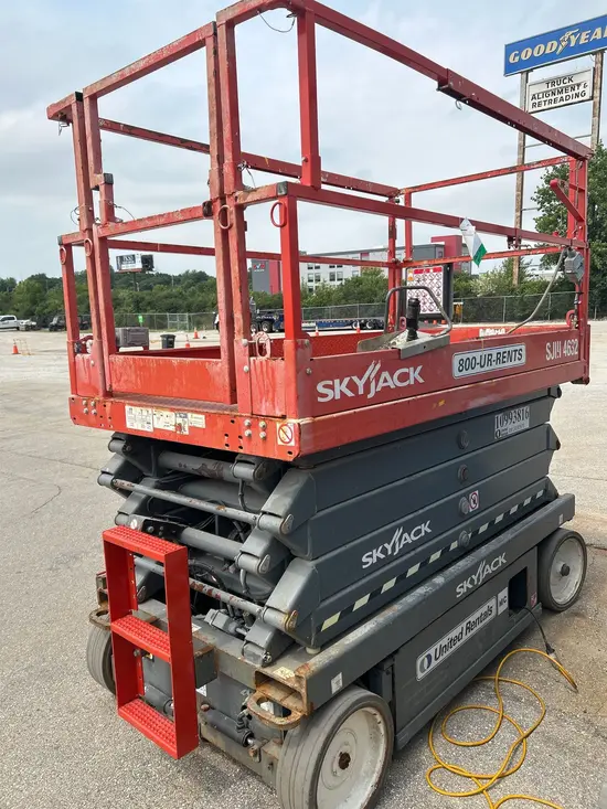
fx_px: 608
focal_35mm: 26
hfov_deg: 53.1
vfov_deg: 67.3
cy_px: 404
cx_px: 304
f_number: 1.5
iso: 50
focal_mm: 5.7
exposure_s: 1/3704
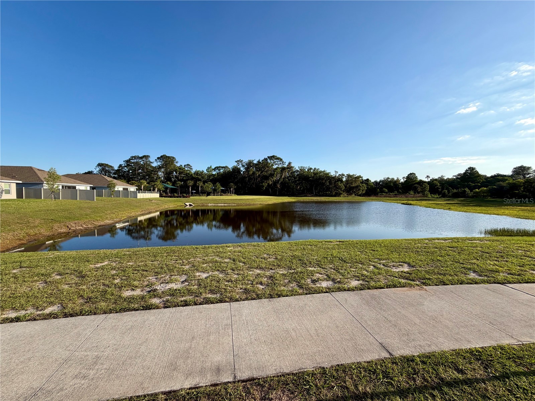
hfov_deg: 102.1
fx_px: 216
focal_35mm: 14
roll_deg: -0.7
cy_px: 200
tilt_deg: -2.5
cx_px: 268
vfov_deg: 85.7
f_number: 2.2
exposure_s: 1/770
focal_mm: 2.22
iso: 25
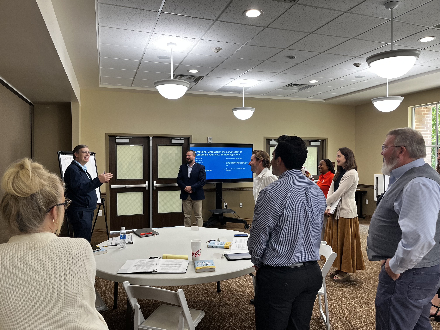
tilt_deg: -0.5
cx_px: 220
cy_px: 165
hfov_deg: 67.3
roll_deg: +0.6
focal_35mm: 26
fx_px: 330
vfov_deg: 53.1
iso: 100
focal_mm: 5.1
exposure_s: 1/120
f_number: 1.6
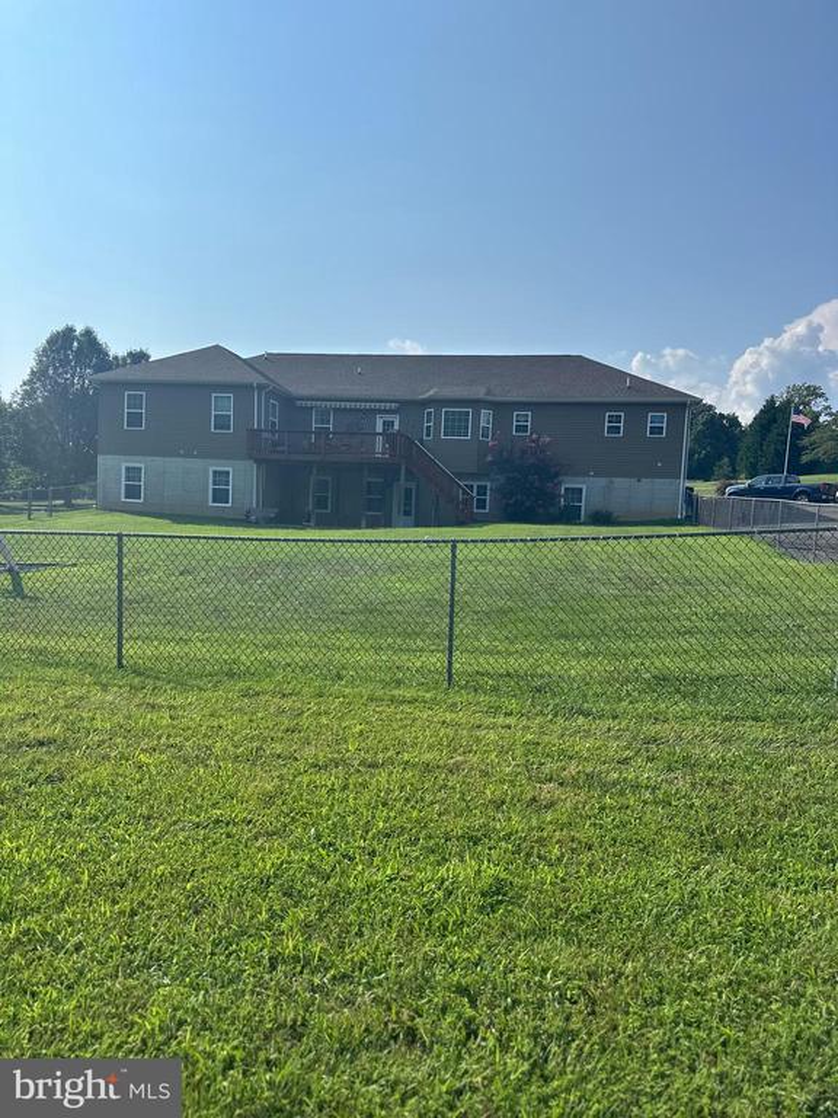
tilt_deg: -1.6
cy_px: 559
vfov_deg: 71.6
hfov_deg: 56.8
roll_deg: -3.6
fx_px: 775
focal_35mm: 24
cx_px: 419
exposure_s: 1/7576
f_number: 1.78
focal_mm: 6.86
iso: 80
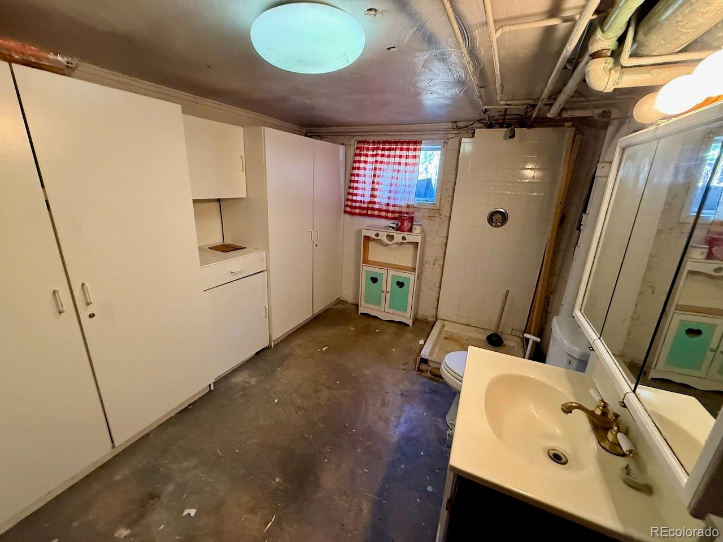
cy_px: 271
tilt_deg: -17.7
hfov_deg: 102.1
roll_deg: -2.2
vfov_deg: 85.7
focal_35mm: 14
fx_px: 292
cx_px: 362
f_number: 2.2
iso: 640
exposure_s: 1/60
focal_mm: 2.22
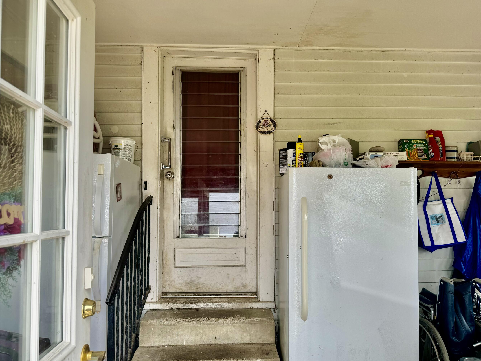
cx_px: 246
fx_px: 375
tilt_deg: +2.5
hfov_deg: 65.3
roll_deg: -0.2
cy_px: 198
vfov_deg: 51.3
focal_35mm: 27
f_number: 1.78
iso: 80
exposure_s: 1/518
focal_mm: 6.76
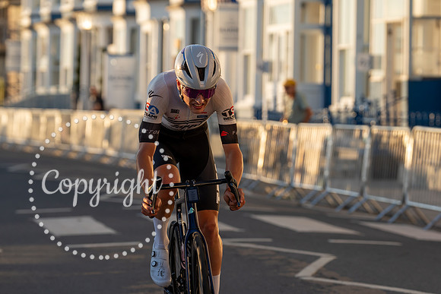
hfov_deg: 11.5
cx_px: 246
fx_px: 2185
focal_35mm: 178
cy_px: 156
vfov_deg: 7.7
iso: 200
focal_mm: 125
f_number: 3.5
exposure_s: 1/1000
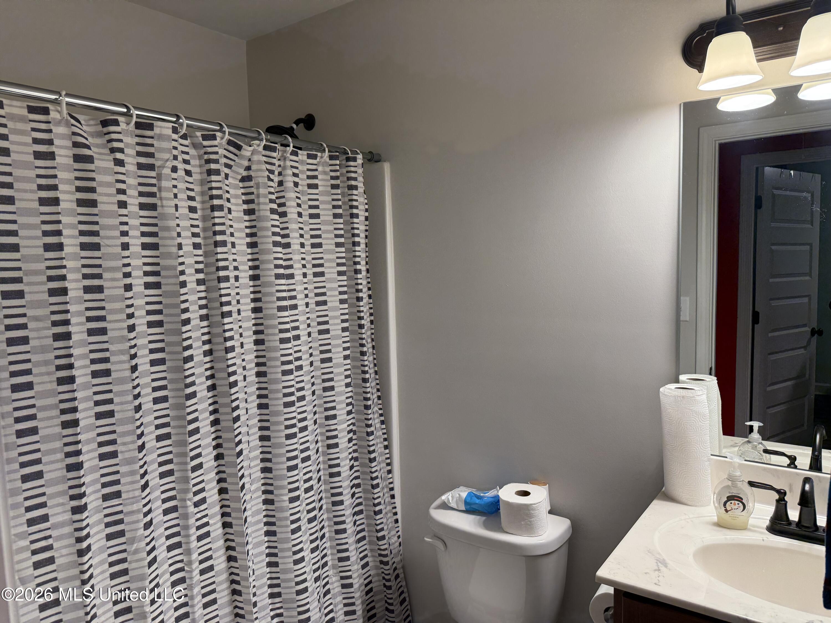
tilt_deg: -6.0
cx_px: 416
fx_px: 576
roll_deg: +1.7
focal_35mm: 24
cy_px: 312
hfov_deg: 71.6
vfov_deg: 56.8
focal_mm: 6.76
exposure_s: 1/120
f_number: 1.78
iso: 125
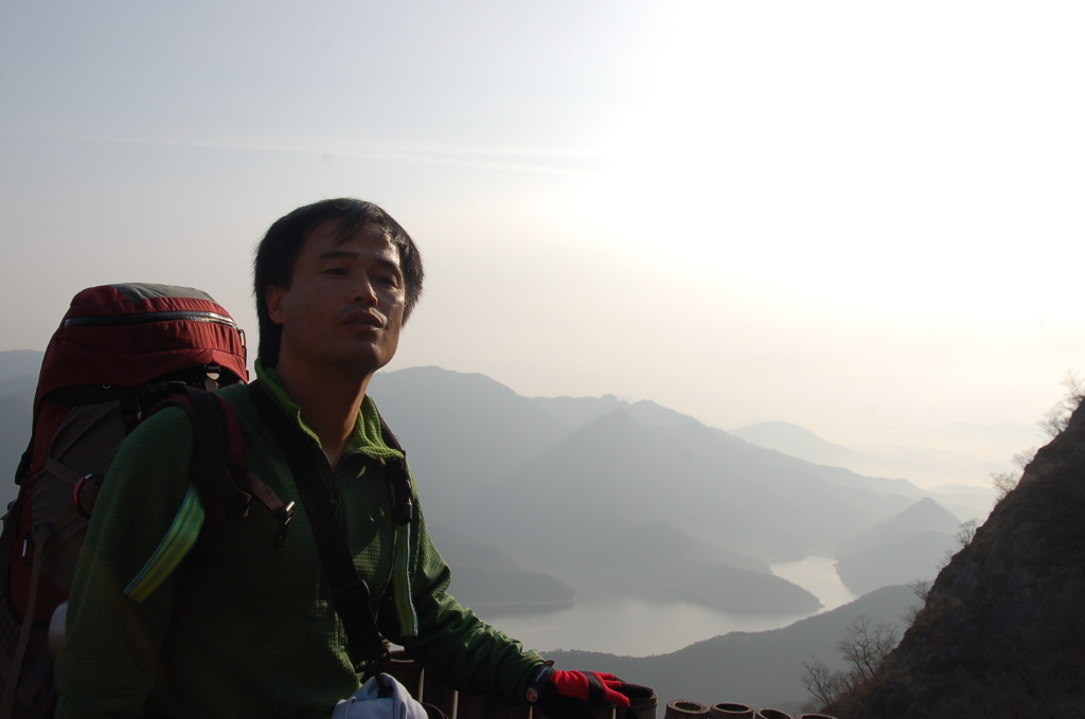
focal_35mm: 36
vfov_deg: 36.7
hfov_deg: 53.2
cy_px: 360
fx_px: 1083
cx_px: 542
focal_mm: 24
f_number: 10
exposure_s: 1/400
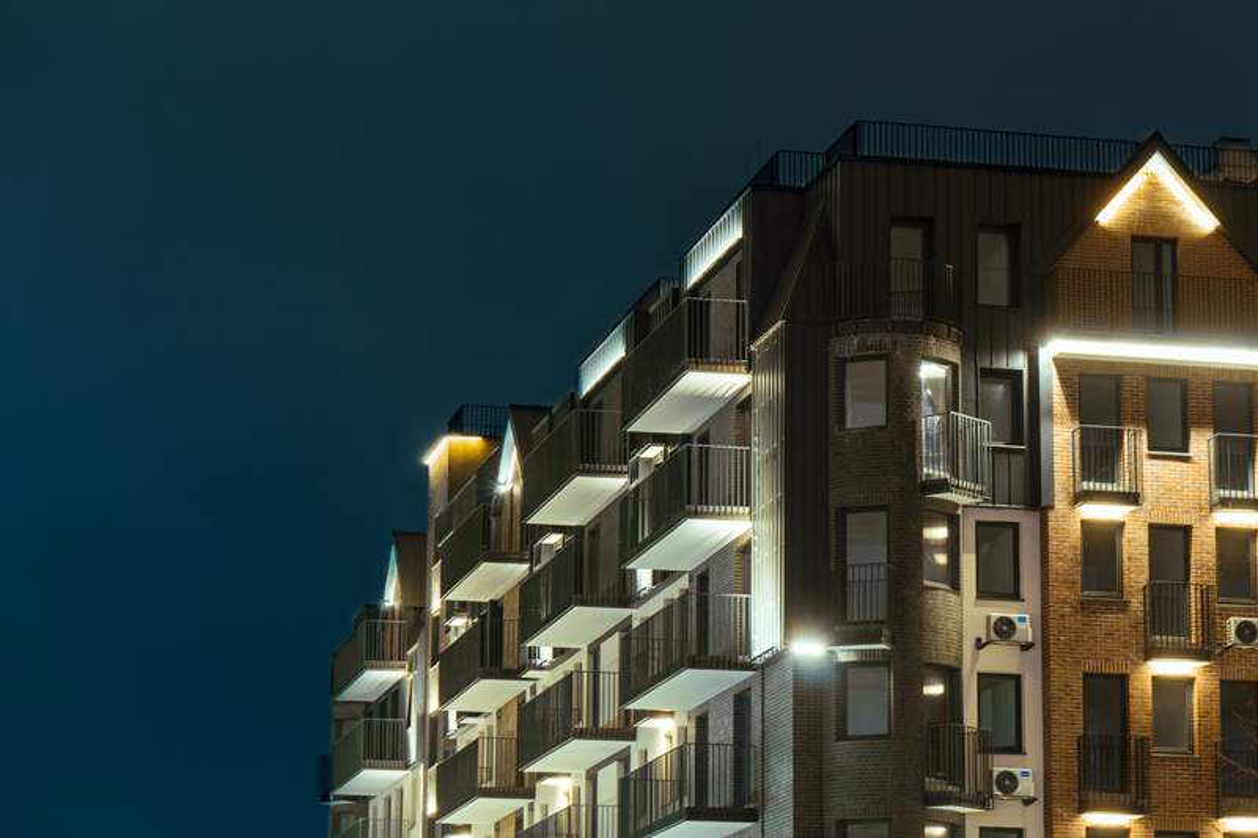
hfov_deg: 20.0
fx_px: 3563
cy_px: 419
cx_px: 629
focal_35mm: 102
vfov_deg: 13.4
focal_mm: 68
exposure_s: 6
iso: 100
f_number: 5.6
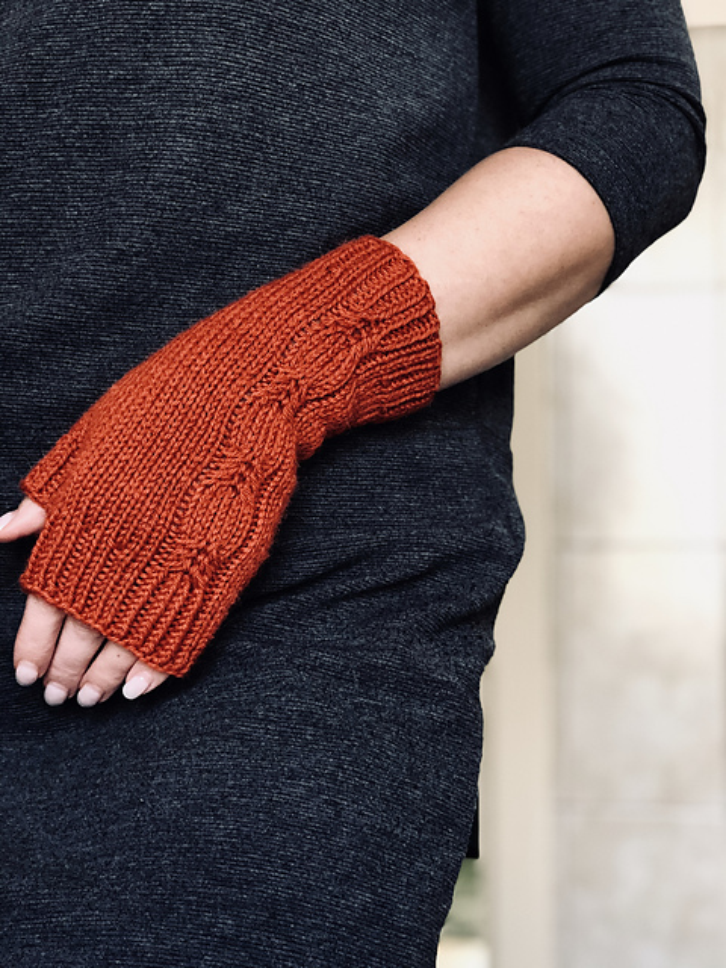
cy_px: 484
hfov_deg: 25.7
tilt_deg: +4.2
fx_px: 1594
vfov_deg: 33.8
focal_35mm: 57
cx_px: 363
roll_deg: +0.0
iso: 250
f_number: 2.8
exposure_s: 1/30
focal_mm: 6.6
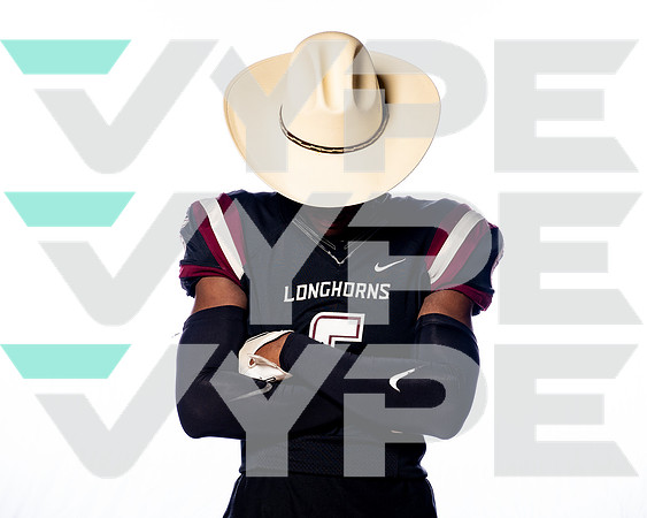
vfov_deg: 19.4
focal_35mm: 79
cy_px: 259
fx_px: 1509
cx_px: 324
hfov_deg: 24.2
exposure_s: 1/250
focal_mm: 70
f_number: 7.1
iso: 250
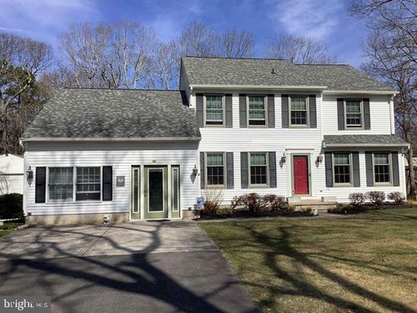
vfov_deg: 45.4
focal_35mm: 31
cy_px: 156
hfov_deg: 58.4
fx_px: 373
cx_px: 208
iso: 25
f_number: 2.4
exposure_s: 1/2331
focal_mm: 3.3
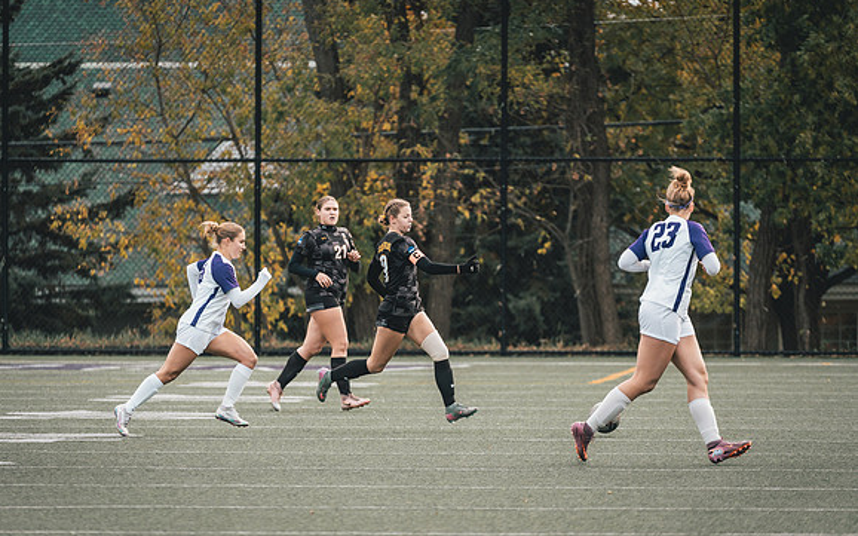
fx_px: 10006
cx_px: 429
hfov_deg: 4.9
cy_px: 280
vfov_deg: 3.1
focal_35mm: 428
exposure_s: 1/800
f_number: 6.3
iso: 800
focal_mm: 400
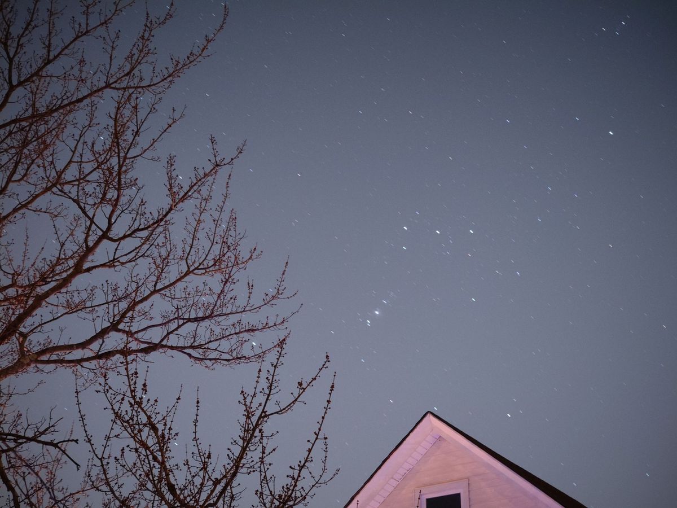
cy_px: 254
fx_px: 1369
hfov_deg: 27.8
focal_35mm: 70
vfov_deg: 21.0
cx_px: 338
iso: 632
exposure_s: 32
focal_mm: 13.3
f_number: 2.55
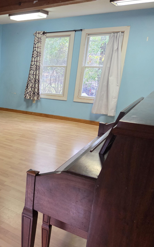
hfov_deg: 31.9
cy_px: 127
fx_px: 235
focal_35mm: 35
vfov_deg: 55.3
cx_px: -17
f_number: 1.8
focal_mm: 5.4
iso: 640
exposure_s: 1/120
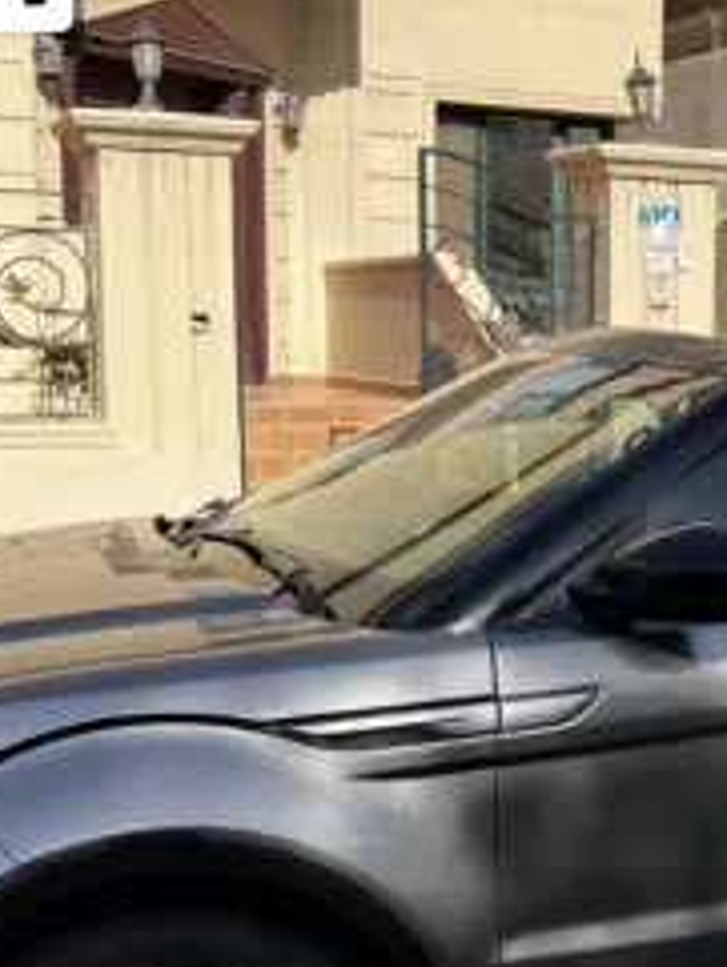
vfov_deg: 28.0
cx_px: 679
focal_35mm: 69
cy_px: 610
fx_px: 1930
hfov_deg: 20.8
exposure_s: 1/4630
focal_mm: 5.7
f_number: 1.5
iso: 50
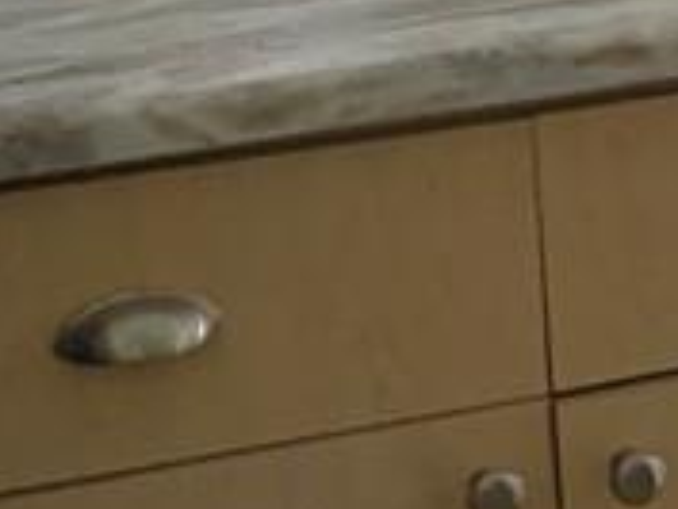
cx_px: 1249
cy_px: -115
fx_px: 3293
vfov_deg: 8.7
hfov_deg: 10.9
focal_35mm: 168
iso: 160
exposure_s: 1/60
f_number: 1.8
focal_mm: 3
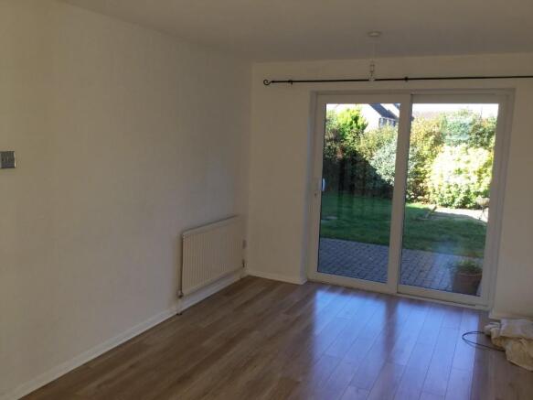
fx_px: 477
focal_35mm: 31
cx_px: 266
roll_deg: -1.9
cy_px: 200
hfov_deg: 58.4
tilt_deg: -8.6
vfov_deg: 45.4
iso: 32
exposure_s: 1/120
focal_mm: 3.3
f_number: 2.4
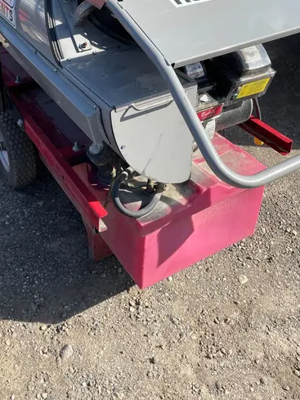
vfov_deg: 46.5
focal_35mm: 39
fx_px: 450
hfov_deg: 36.6
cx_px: 111
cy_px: 112
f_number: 1.6
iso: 32
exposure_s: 1/1795
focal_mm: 4.2
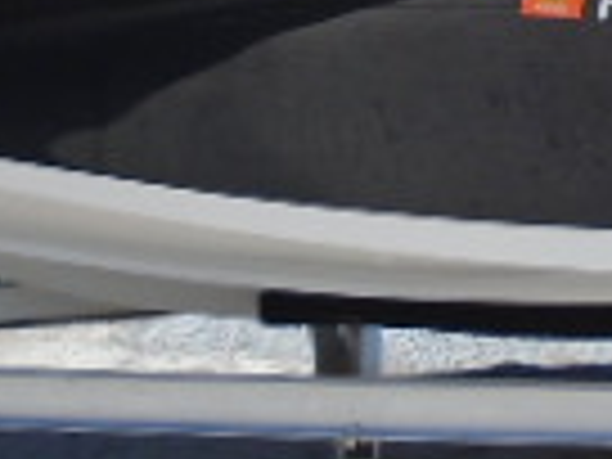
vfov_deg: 12.0
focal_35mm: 122
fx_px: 2157
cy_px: 0
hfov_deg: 15.5
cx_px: 756
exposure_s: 1/200
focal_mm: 4.6
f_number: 8
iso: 100
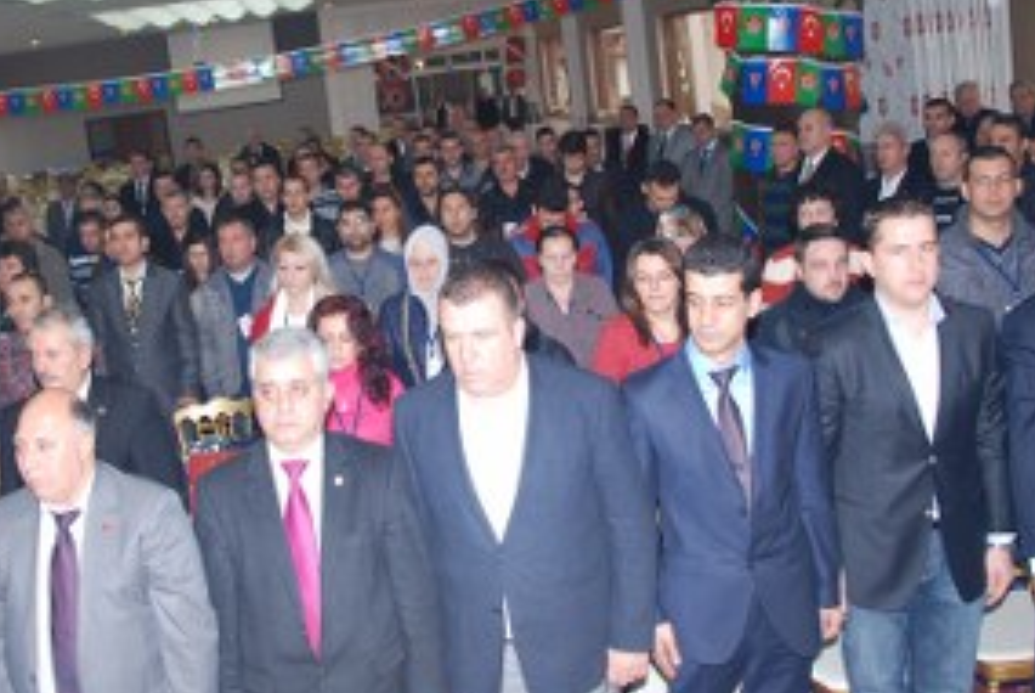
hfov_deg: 48.3
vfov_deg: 33.3
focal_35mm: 40
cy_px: 244
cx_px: 459
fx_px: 1151
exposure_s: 1/60
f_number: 4
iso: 200
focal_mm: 18
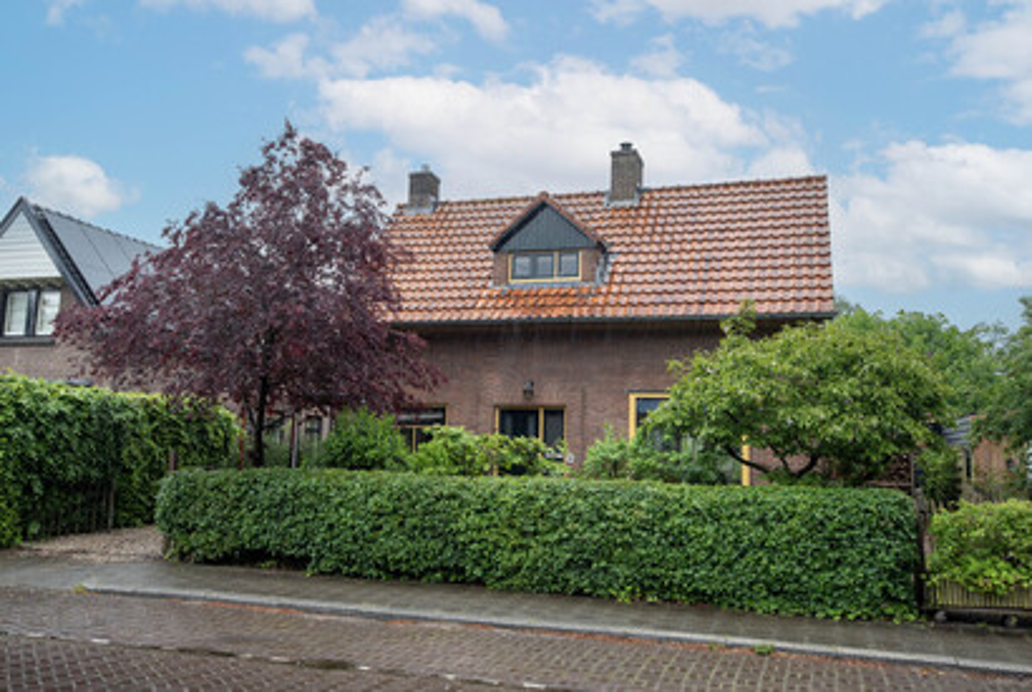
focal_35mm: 30
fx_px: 862
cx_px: 516
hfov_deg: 61.8
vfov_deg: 43.8
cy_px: 346
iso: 400
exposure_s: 1/125
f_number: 5.6
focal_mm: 30
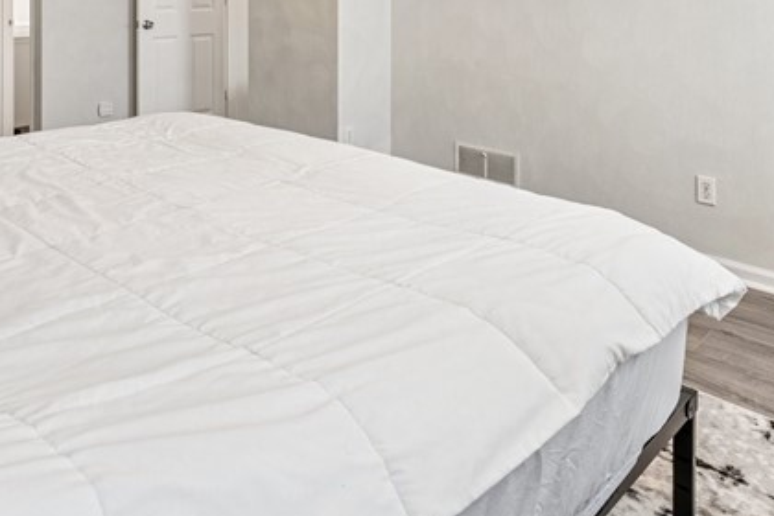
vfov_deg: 37.3
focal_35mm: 31
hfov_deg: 59.6
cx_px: 293
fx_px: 666
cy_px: -14
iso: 50
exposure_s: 2.5
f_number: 11
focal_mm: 12
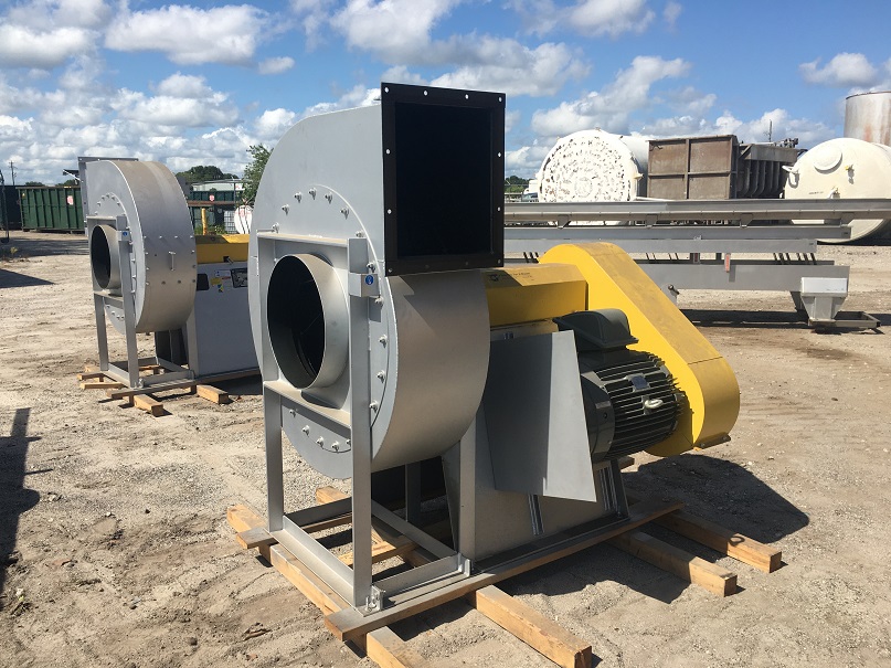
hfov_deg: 61.7
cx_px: 446
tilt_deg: -8.5
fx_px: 746
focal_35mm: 29
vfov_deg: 48.2
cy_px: 334
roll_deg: -1.1
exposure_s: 1/1789
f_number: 2.2
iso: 25
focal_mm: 4.15
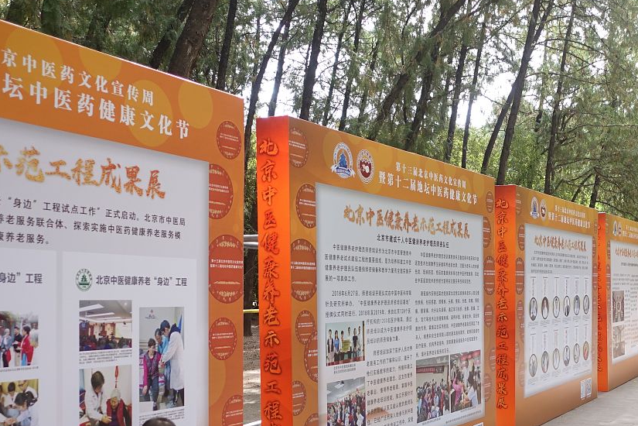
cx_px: 437
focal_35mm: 48
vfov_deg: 27.8
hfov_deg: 40.5
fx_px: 851
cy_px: 298
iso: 125
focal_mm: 11.93
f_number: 5.6
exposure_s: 1/200
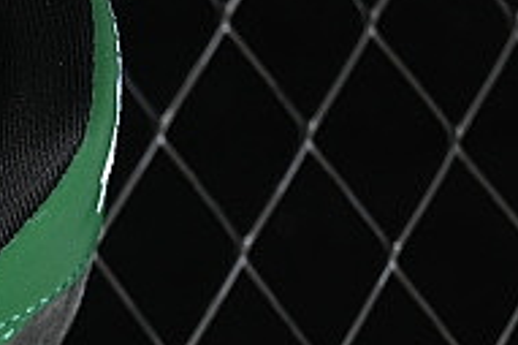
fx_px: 6096
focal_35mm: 424
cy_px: 630
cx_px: -898
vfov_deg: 3.2
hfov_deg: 4.7
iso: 160
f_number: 6.3
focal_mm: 50
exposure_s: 1/60
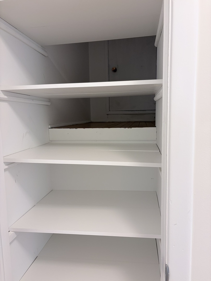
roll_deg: +1.4
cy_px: 140
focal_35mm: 26
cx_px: 106
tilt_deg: -5.3
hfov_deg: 53.1
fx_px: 211
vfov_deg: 67.3
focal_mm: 5.96
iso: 125
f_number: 1.6
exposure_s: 1/60
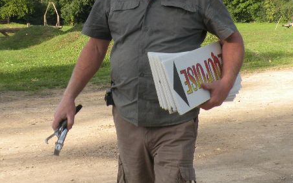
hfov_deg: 26.1
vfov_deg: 16.5
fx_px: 631
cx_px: 166
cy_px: 84
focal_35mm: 79
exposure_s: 1/250
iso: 100
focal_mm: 7.4
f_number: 5
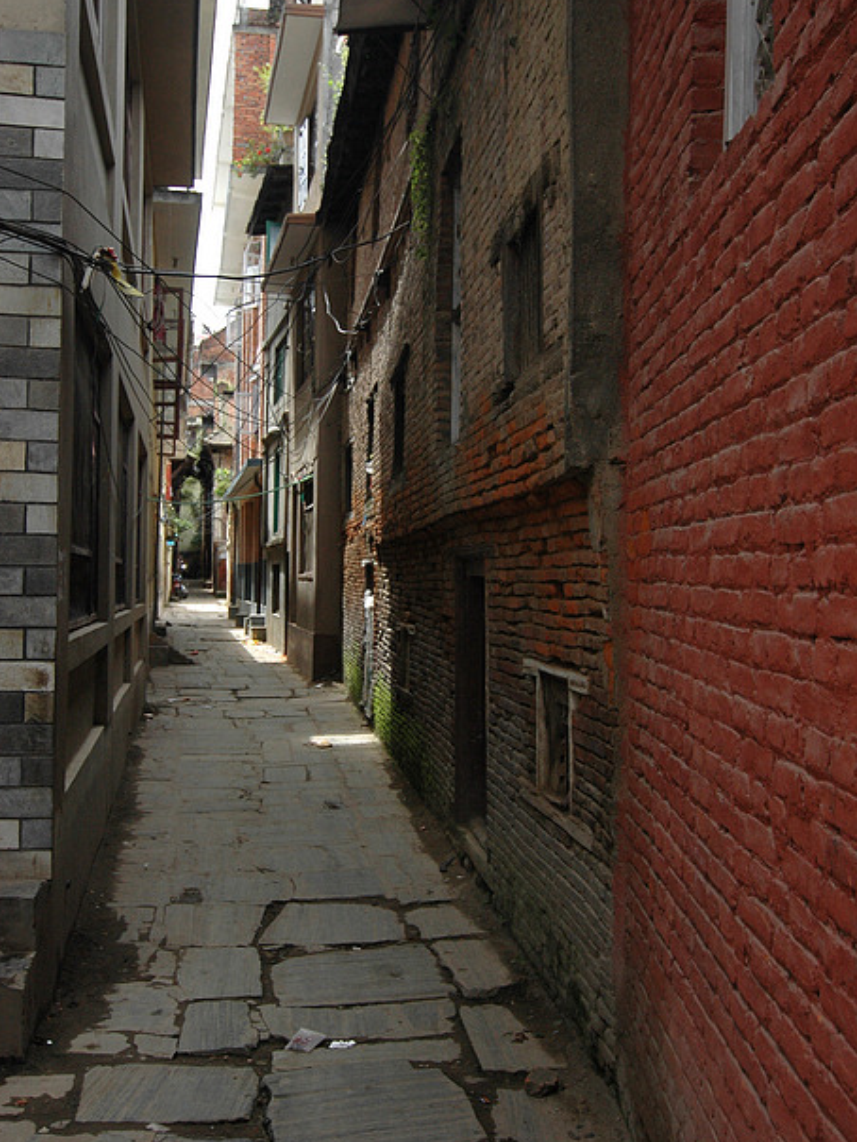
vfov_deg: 46.8
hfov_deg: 36.0
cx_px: 426
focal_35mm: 40
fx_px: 1320
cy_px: 559
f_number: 4
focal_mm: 24
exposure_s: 1/320
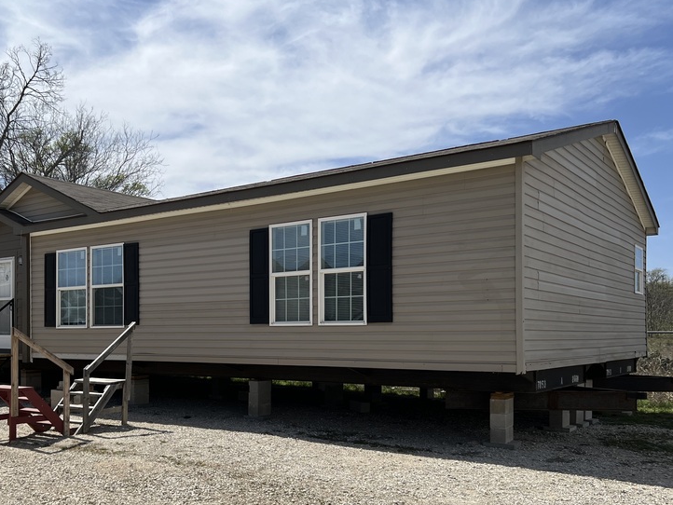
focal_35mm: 36
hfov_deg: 50.6
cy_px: 338
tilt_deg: +0.9
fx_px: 700
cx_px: 239
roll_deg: +0.1
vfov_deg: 39.2
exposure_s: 1/6993
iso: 50
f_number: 1.5
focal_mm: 5.7
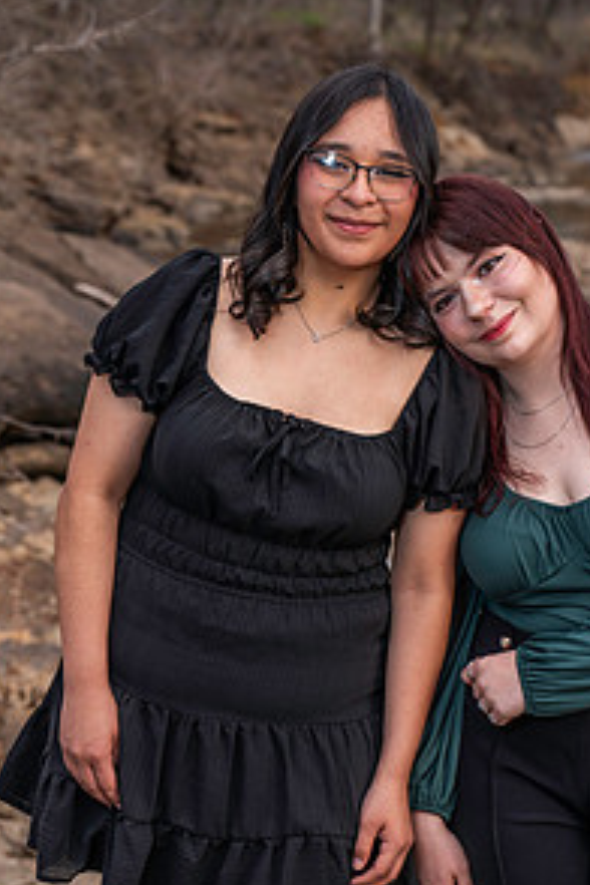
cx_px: 409
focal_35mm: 81
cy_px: 617
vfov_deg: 24.9
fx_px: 1991
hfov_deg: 16.8
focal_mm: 53
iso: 100
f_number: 4
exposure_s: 1/200
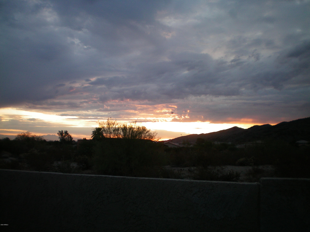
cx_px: 155
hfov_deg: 49.0
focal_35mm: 38
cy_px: 116
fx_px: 340
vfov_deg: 37.7
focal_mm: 6.3
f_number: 3.1
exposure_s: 1/60
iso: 64
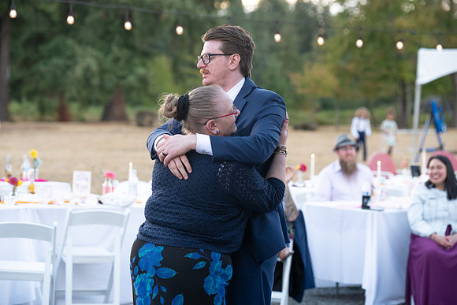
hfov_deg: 18.6
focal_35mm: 110
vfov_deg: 12.5
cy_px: 152
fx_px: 1397
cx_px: 228
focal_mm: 110
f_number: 4
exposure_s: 1/500
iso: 2000
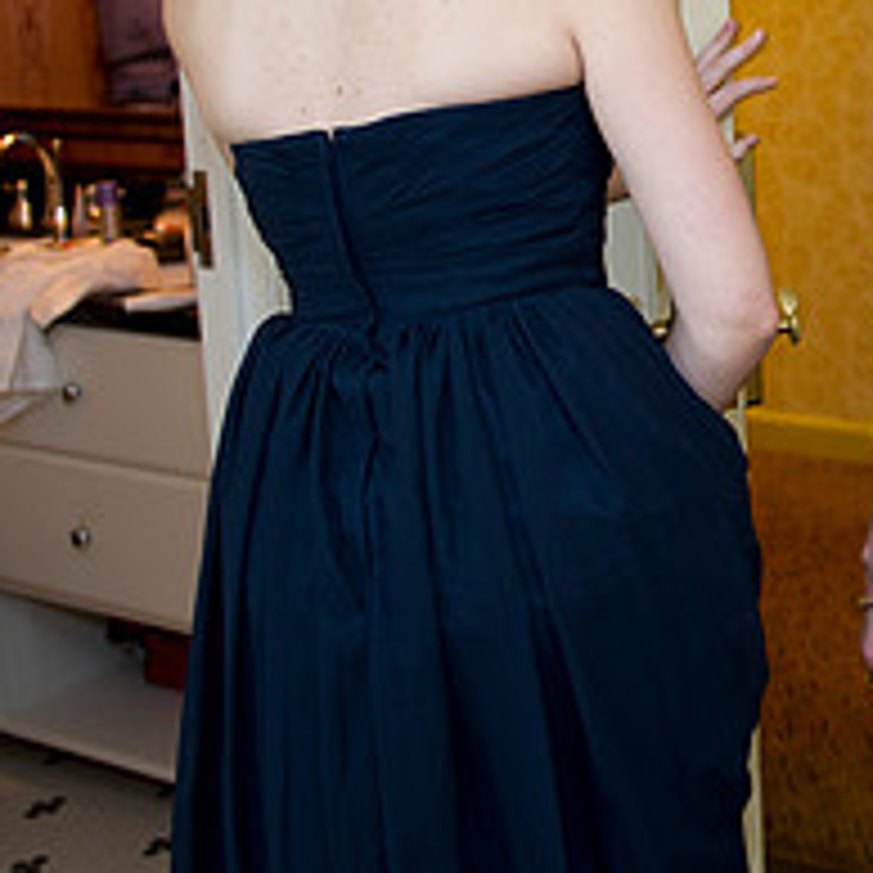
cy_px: 184
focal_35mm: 61
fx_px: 1740
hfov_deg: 26.2
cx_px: 940
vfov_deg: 27.6
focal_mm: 24
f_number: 2.8
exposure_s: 1/125
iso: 640
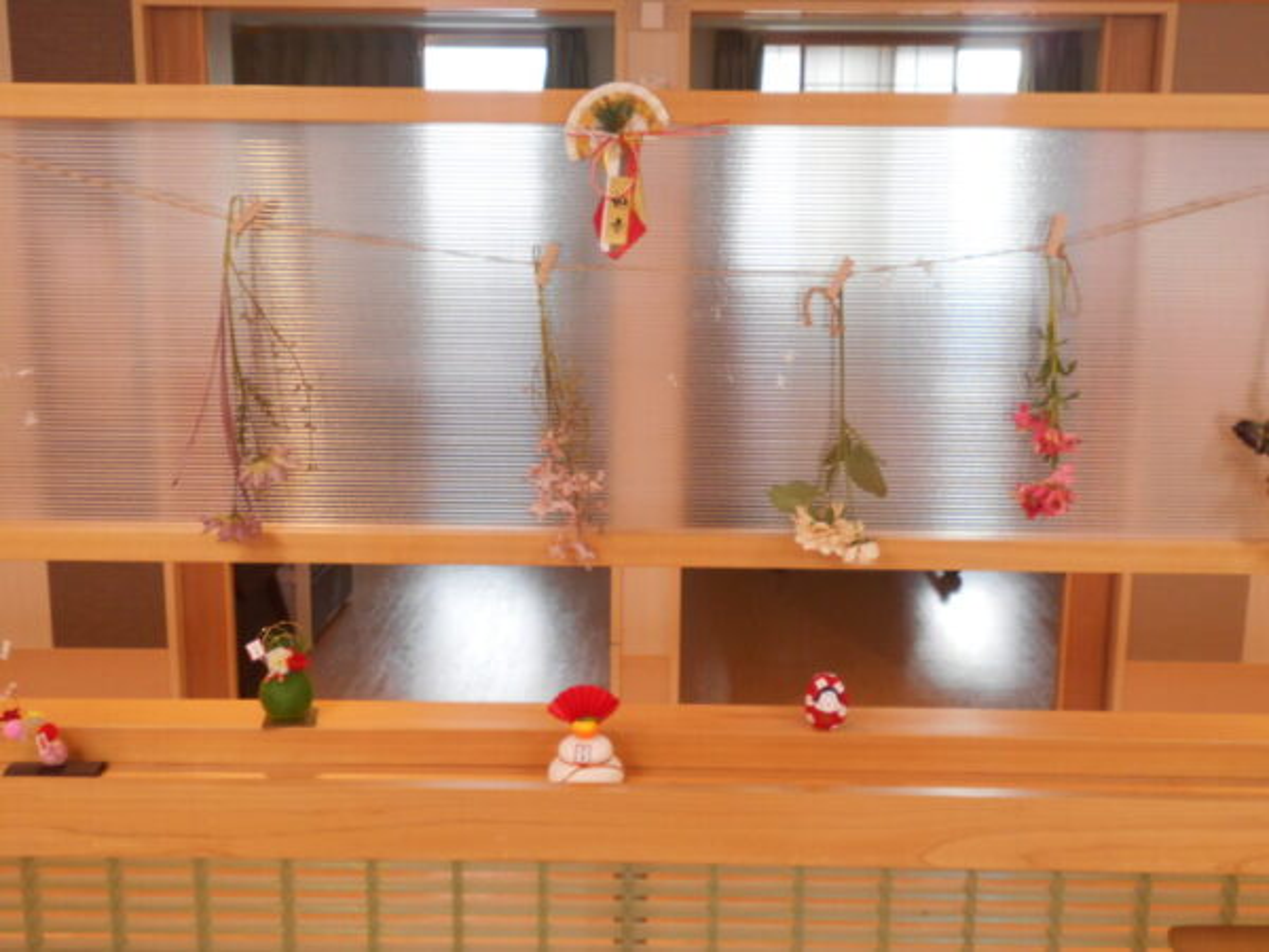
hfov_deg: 47.9
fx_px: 1430
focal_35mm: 39
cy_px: 476
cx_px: 634
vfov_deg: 36.8
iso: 200
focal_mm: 6.7
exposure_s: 1/30
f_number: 3.9
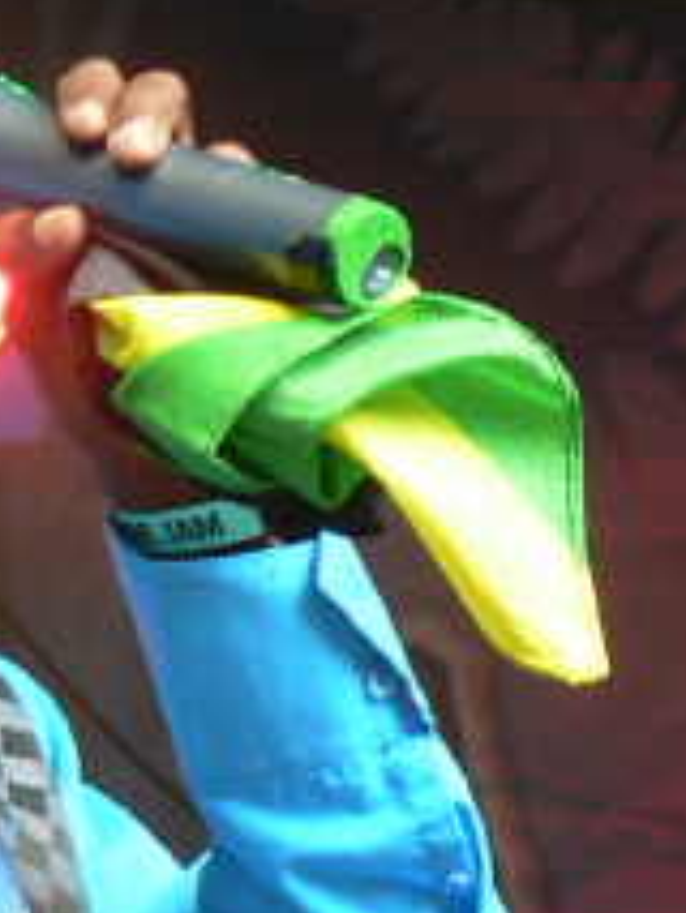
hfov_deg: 4.2
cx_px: -99
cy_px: -4
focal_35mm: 355
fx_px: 9371
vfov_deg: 5.6
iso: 64
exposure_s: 1/40
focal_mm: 21.6
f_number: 3.2
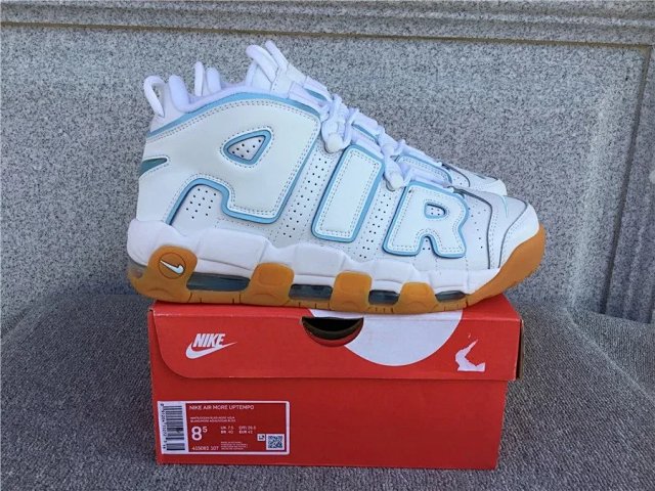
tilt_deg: -17.2
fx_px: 587
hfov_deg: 58.4
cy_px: 246
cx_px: 328
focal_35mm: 31
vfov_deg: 45.4
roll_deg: -1.5
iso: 25
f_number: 2.4
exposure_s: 1/386
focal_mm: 3.3
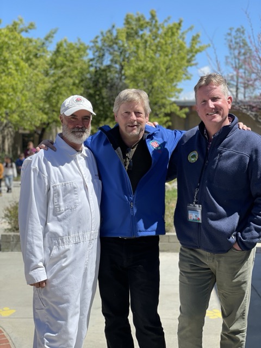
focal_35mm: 52
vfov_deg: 36.8
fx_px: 523
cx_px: 130
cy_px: 174
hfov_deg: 28.0
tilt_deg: -3.3
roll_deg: +0.8
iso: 32
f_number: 2
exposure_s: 1/1497
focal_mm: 6
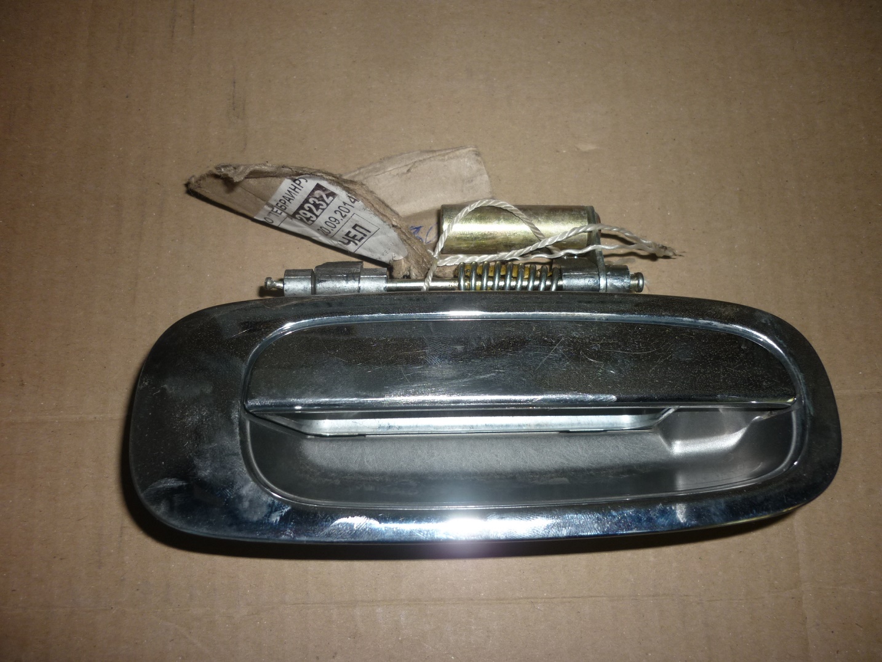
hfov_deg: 55.3
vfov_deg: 43.0
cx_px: 441
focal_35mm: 33
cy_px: 331
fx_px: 841
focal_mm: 5.5
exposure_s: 1/30
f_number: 2.8
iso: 100
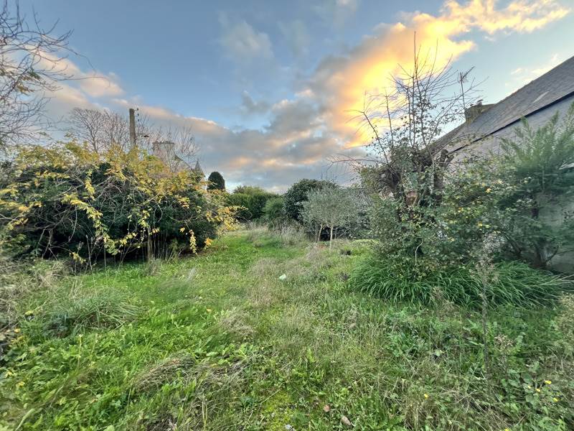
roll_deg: +4.1
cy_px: 216
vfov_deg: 89.9
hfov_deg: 106.2
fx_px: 216
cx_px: 287
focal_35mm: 13
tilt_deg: +4.3
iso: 50
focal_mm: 1.57
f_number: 1.8
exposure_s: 1/99
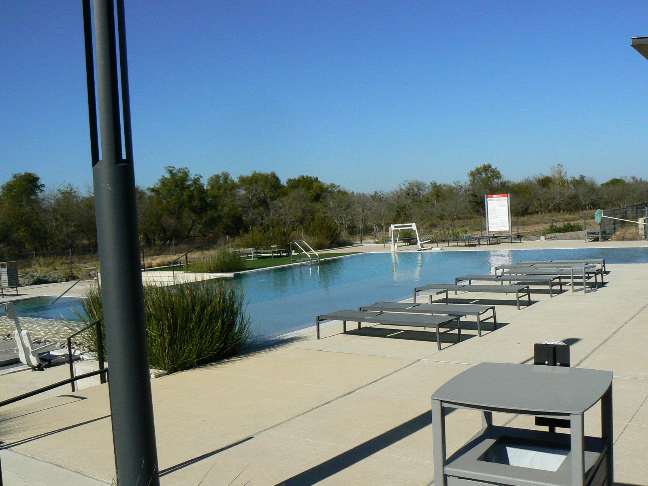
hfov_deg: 51.4
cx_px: 324
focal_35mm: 36
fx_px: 674
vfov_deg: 39.7
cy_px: 243
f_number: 8
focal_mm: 6
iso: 200
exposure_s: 1/1600
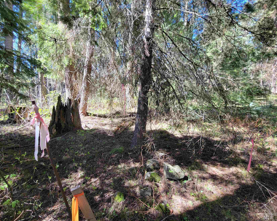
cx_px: 127
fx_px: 115
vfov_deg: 88.0
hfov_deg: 100.5
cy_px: 110
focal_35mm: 14
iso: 100
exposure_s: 1/120
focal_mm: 2.2
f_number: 2.2
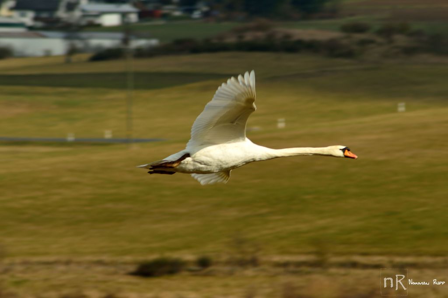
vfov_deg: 3.1
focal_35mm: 450
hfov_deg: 4.6
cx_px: 224
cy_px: 149
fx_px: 5595
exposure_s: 1/400
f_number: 9
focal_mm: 300
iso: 100
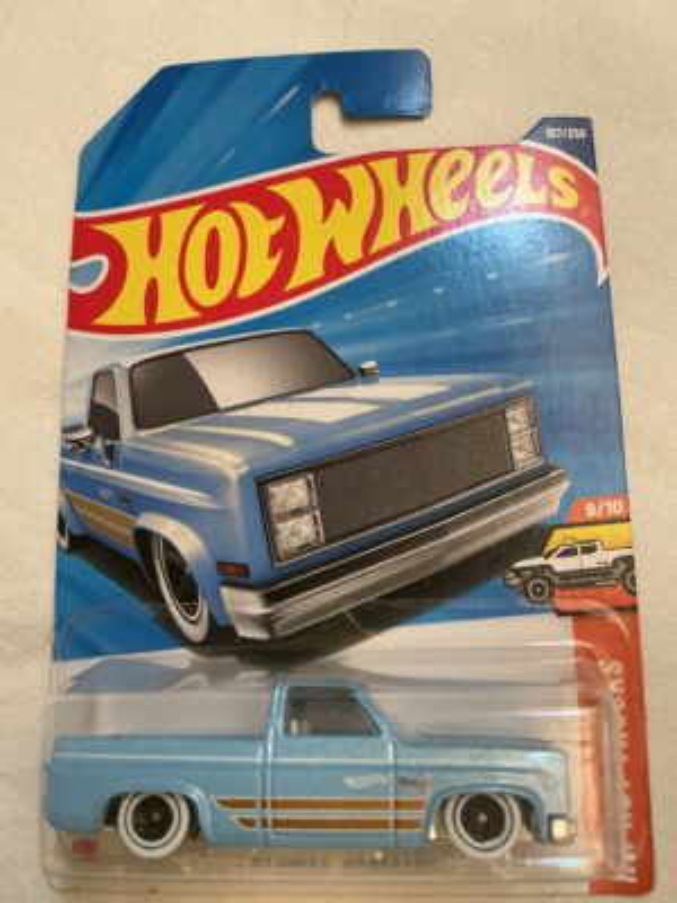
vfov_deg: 61.7
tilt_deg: -72.4
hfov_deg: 48.2
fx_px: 756
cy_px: 452
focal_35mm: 29
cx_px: 338
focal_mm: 3
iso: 160
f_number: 1.8
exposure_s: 1/60
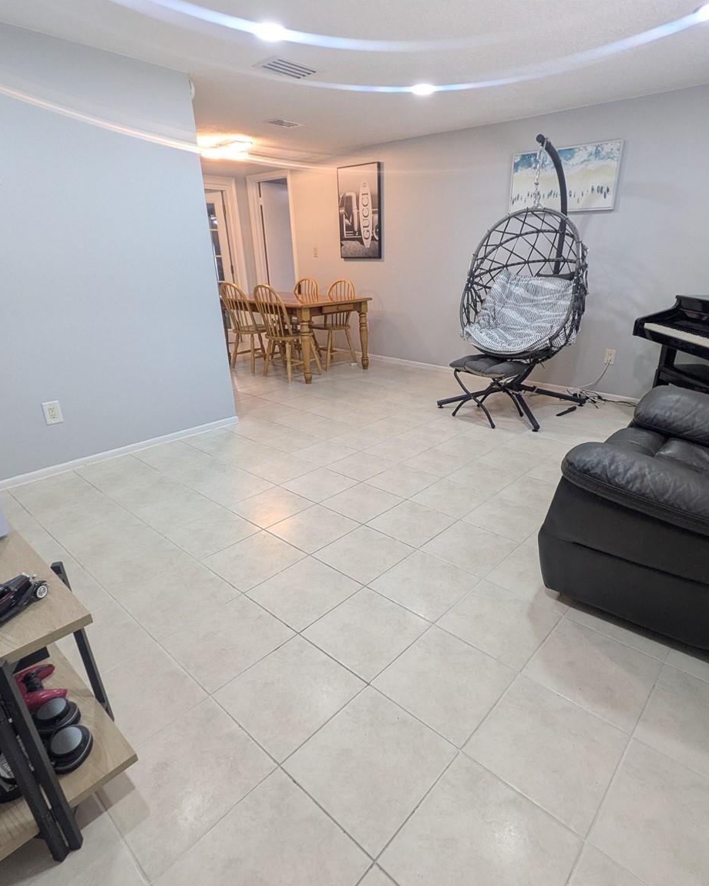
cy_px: 458
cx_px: 398
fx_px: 498
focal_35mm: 19
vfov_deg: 83.3
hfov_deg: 70.6
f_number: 2.2
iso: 88
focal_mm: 1.83
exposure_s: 1/24
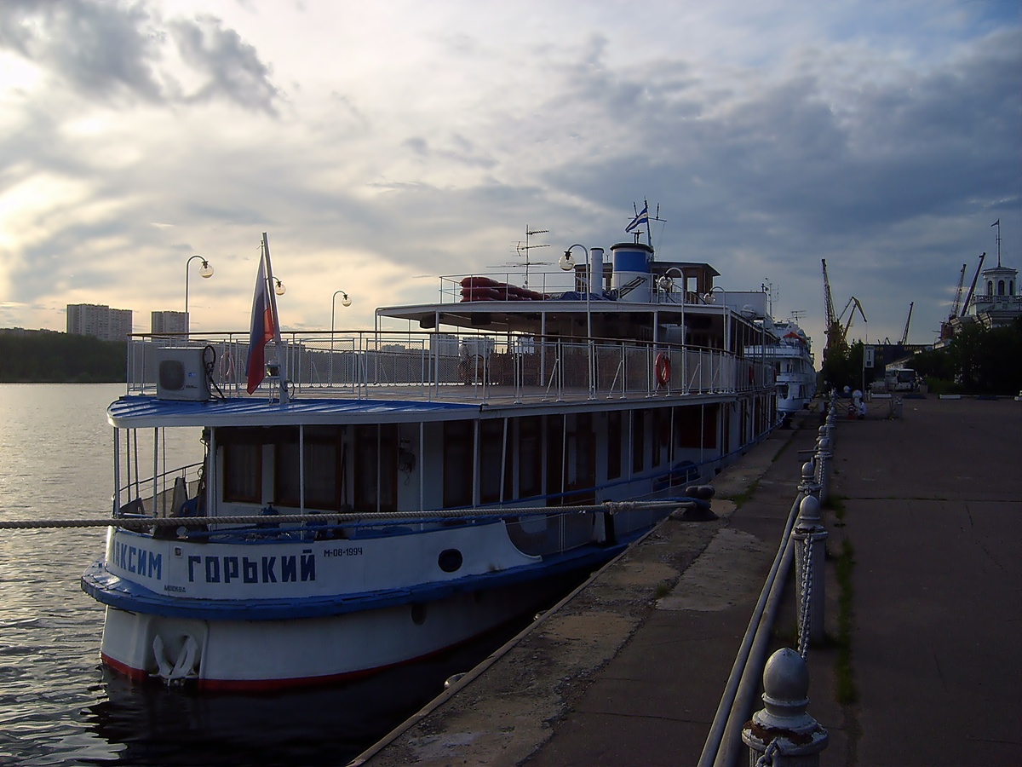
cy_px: 384
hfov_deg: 52.6
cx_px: 511
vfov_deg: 40.7
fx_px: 1033
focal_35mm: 35
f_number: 2.8
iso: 50
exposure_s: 1/750
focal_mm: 5.8
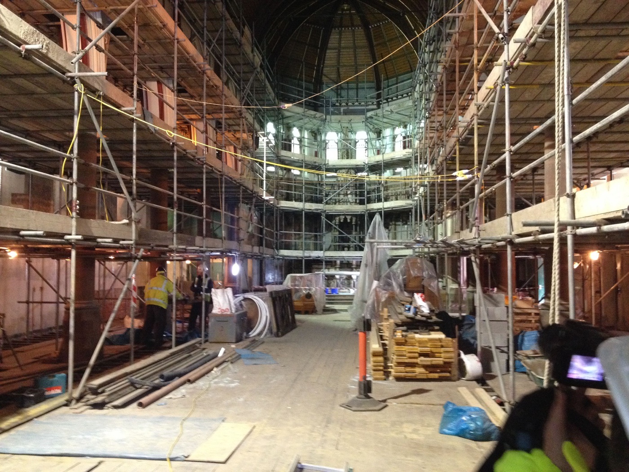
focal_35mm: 35
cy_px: 236
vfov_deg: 40.7
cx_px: 314
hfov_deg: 52.6
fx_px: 636
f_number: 2.4
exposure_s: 1/17
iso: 400
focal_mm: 4.28
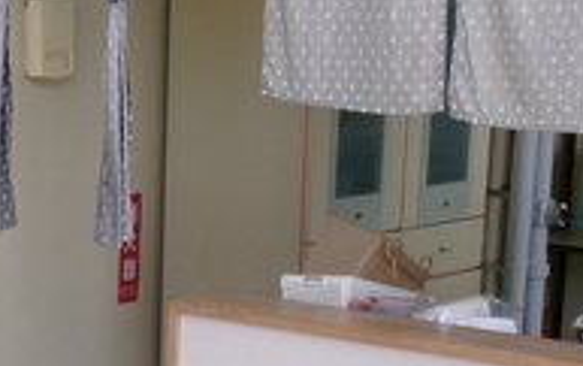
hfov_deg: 16.1
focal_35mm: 123
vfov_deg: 10.5
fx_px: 1956
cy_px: 411
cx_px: -172
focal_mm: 5.1
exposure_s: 1/140
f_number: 3.9
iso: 100
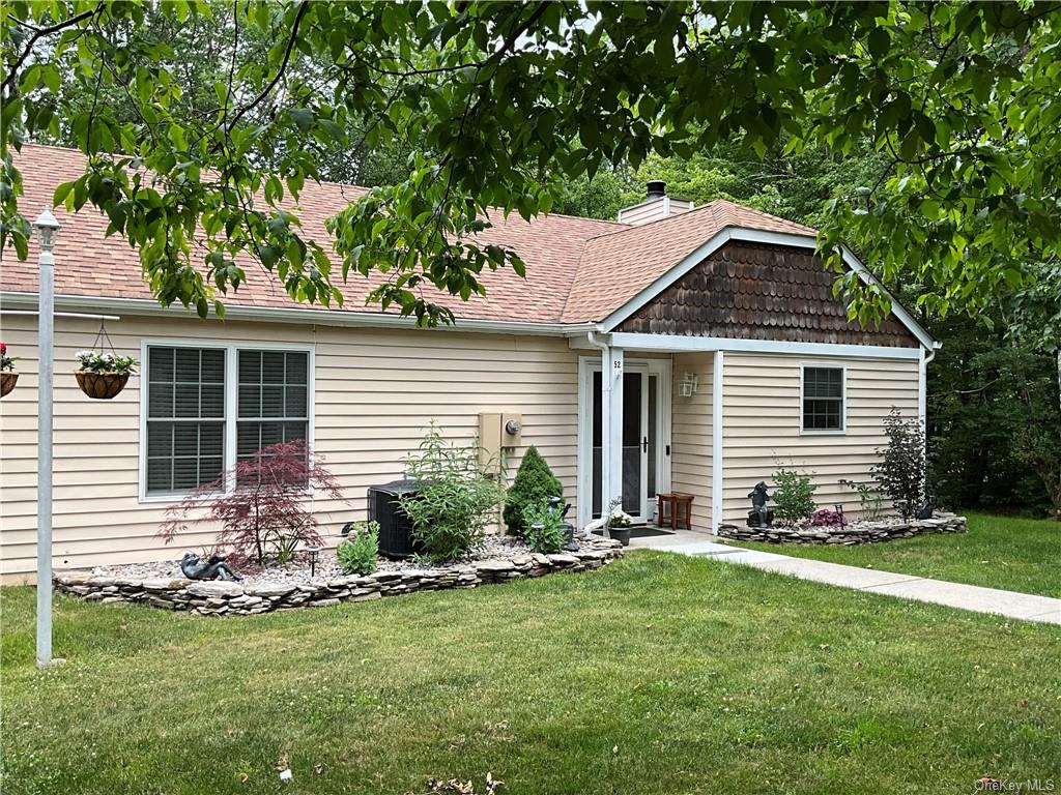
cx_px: 530
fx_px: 889
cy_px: 398
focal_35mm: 29
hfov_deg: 61.7
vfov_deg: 48.2
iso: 25
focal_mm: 3
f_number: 1.8
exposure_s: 1/465
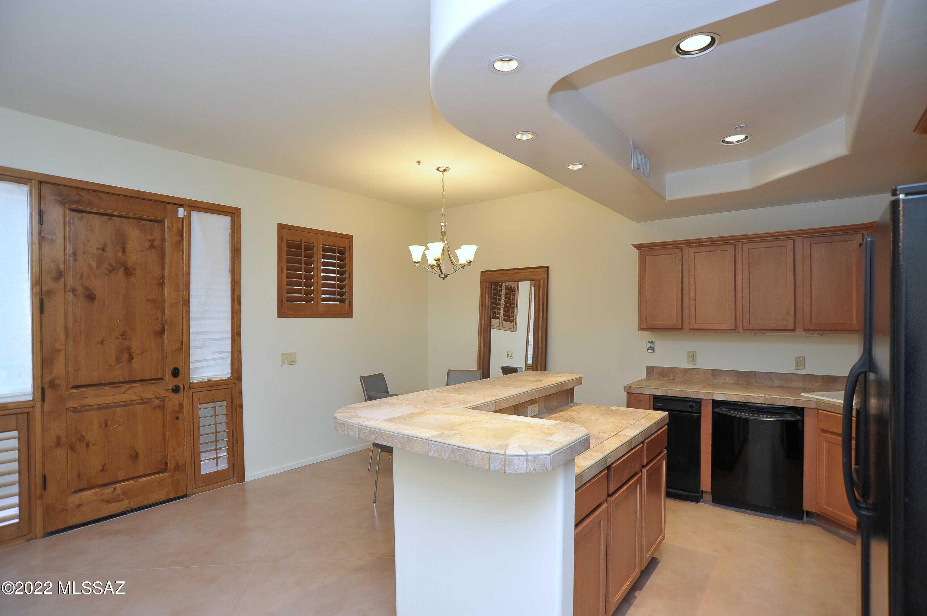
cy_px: 308
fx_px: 463
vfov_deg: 67.3
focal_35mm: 18
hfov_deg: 90.0
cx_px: 464
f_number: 7.1
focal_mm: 18
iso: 640
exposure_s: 1/50
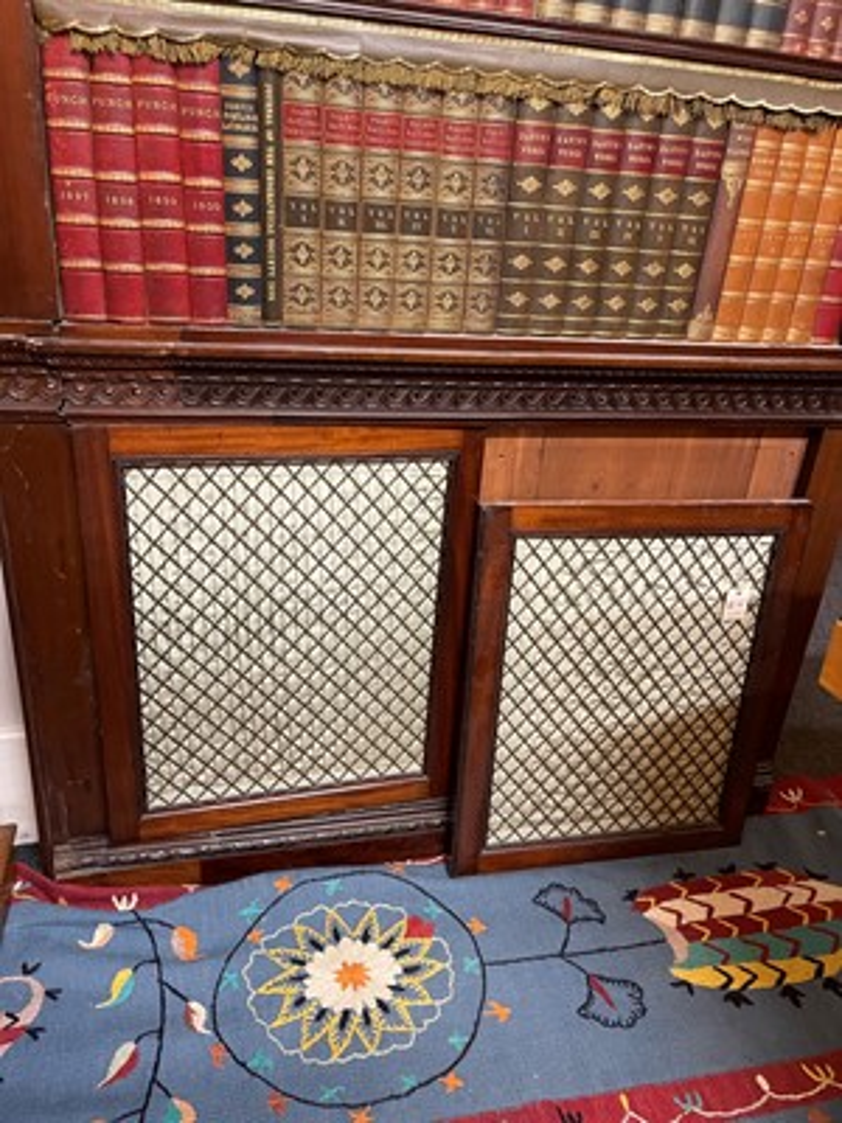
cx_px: 421
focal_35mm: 25
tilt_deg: -23.3
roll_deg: -5.1
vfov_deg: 69.4
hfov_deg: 54.9
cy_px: 562
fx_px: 811
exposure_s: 1/50
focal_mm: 5.1
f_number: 1.6
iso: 320
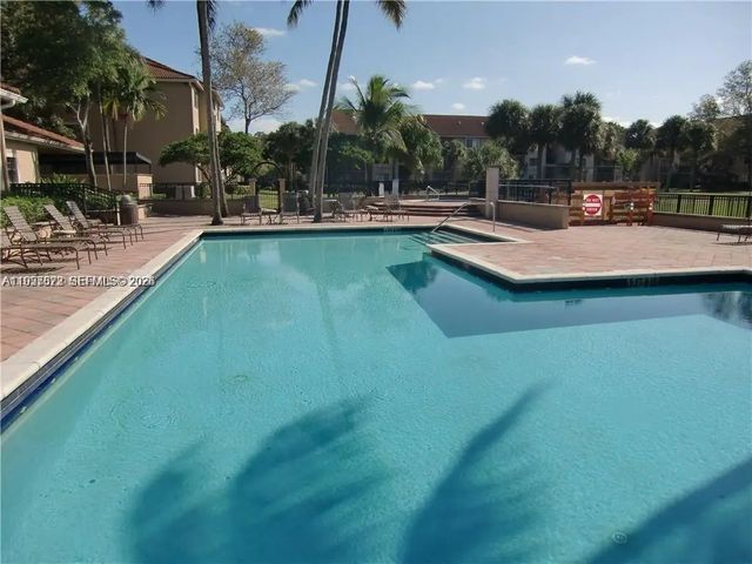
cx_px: 376
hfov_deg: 71.6
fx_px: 521
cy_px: 282
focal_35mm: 24
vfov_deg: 56.8
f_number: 7.5
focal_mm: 4.3
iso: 64
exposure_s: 1/250
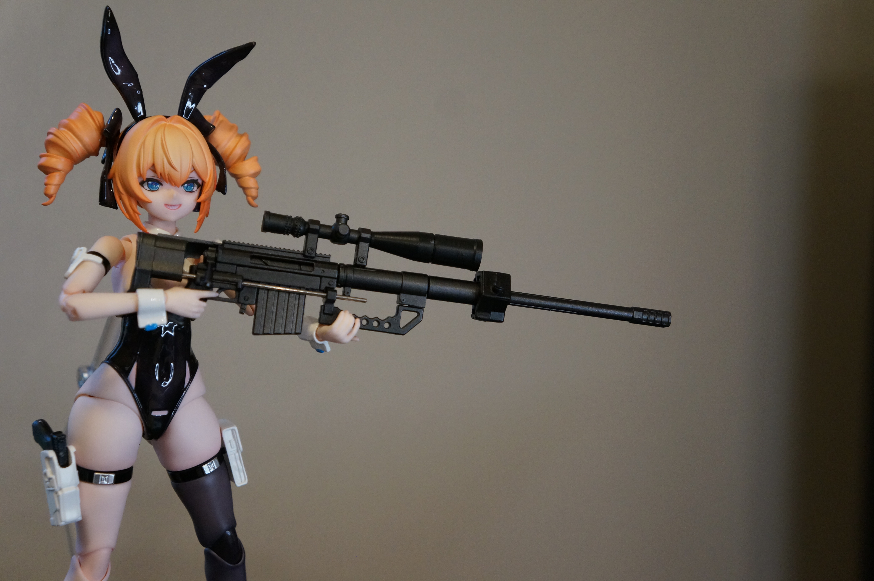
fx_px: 1382
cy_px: 290
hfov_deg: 35.1
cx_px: 437
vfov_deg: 23.7
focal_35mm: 57
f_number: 4.5
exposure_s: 1/60
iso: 1600
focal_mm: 38
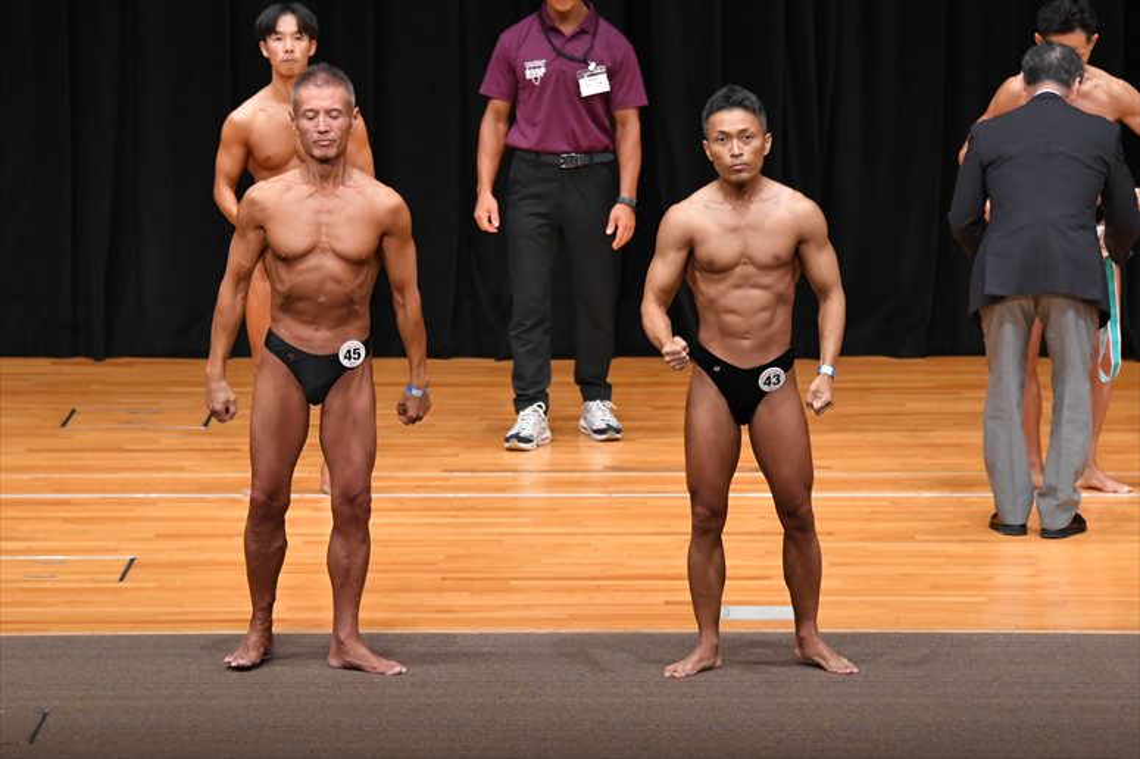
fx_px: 7122
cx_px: 570
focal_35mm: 225
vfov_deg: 6.1
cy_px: 380
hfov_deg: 9.2
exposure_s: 1/400
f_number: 5.6
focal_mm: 150
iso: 4000
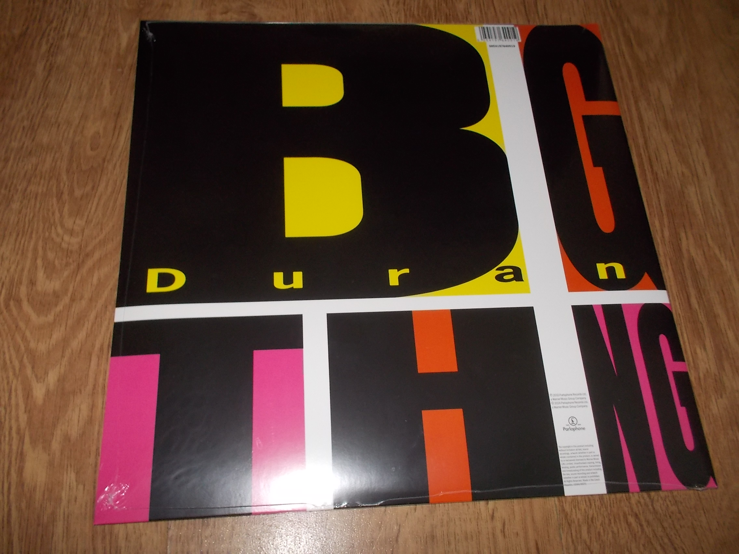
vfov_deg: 48.2
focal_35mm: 29
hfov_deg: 61.7
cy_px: 277
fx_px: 619
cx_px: 370
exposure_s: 1/30
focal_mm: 4.1
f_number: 3.3
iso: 200
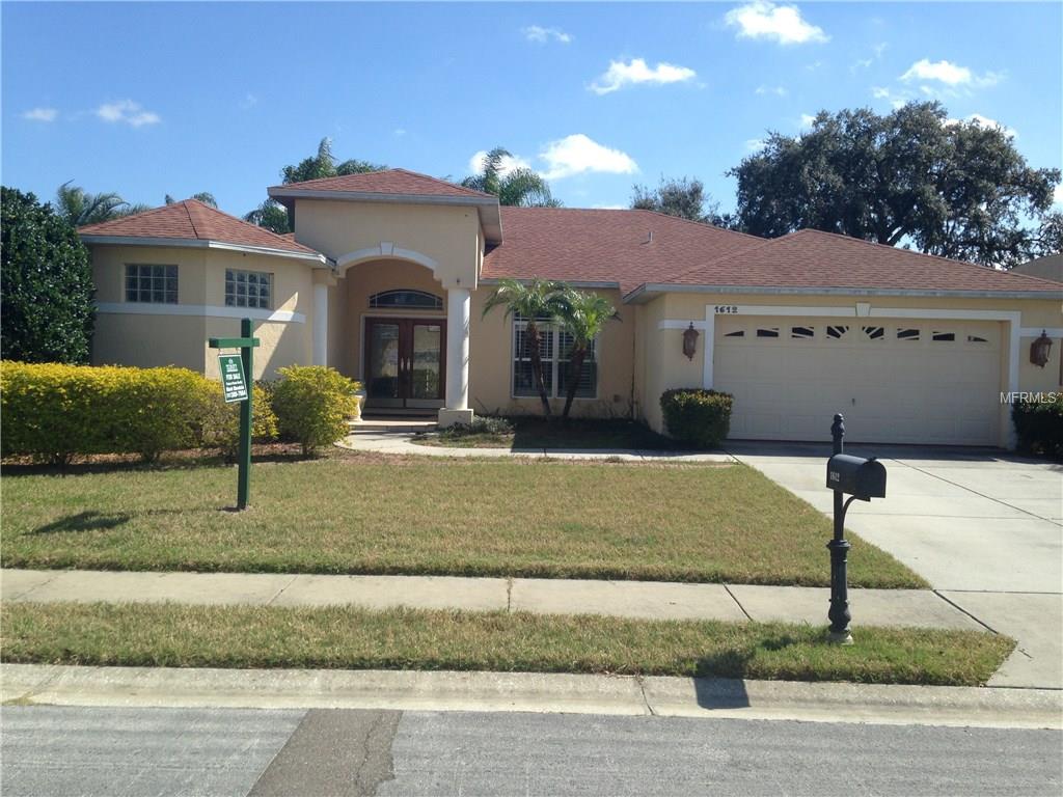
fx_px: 1013
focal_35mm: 33
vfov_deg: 42.9
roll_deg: +0.3
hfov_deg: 55.4
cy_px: 398
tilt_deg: -1.7
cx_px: 532
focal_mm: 4.12
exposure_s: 1/1153
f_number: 2.4
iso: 50
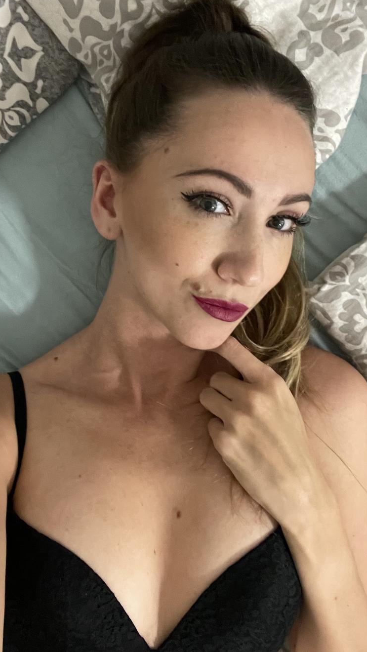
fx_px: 571
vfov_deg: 59.5
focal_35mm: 33
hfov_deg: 35.6
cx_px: 168
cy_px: 325
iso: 800
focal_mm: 2.71
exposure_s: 1/20
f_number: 2.2
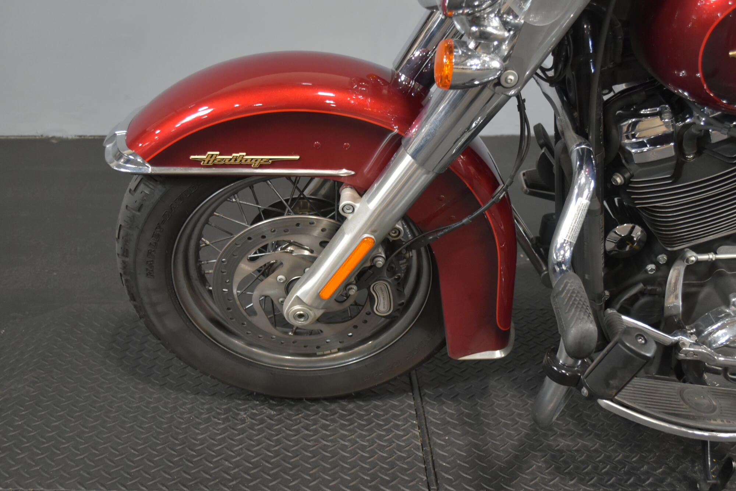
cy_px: 246
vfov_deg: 34.2
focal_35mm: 39
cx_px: 368
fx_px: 798
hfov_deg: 49.5
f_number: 4.2
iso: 1600
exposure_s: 1/30
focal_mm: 26
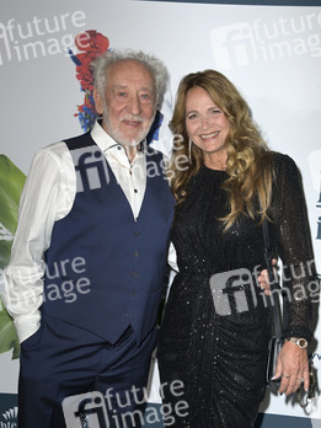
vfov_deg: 26.0
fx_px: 927
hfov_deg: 19.6
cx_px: 161
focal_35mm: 75
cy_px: 225
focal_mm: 68
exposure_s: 1/250
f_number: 6.3
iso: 640
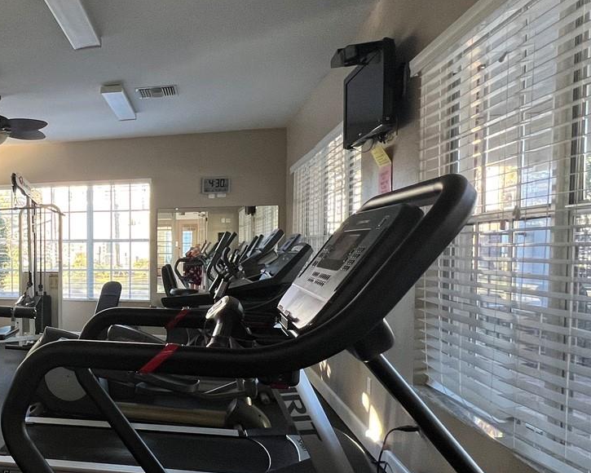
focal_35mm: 28
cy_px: 277
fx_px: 490
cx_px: 56
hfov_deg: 54.1
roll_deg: +0.4
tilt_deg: -3.1
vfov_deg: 51.3
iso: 160
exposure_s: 1/99
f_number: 1.8
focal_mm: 1.57
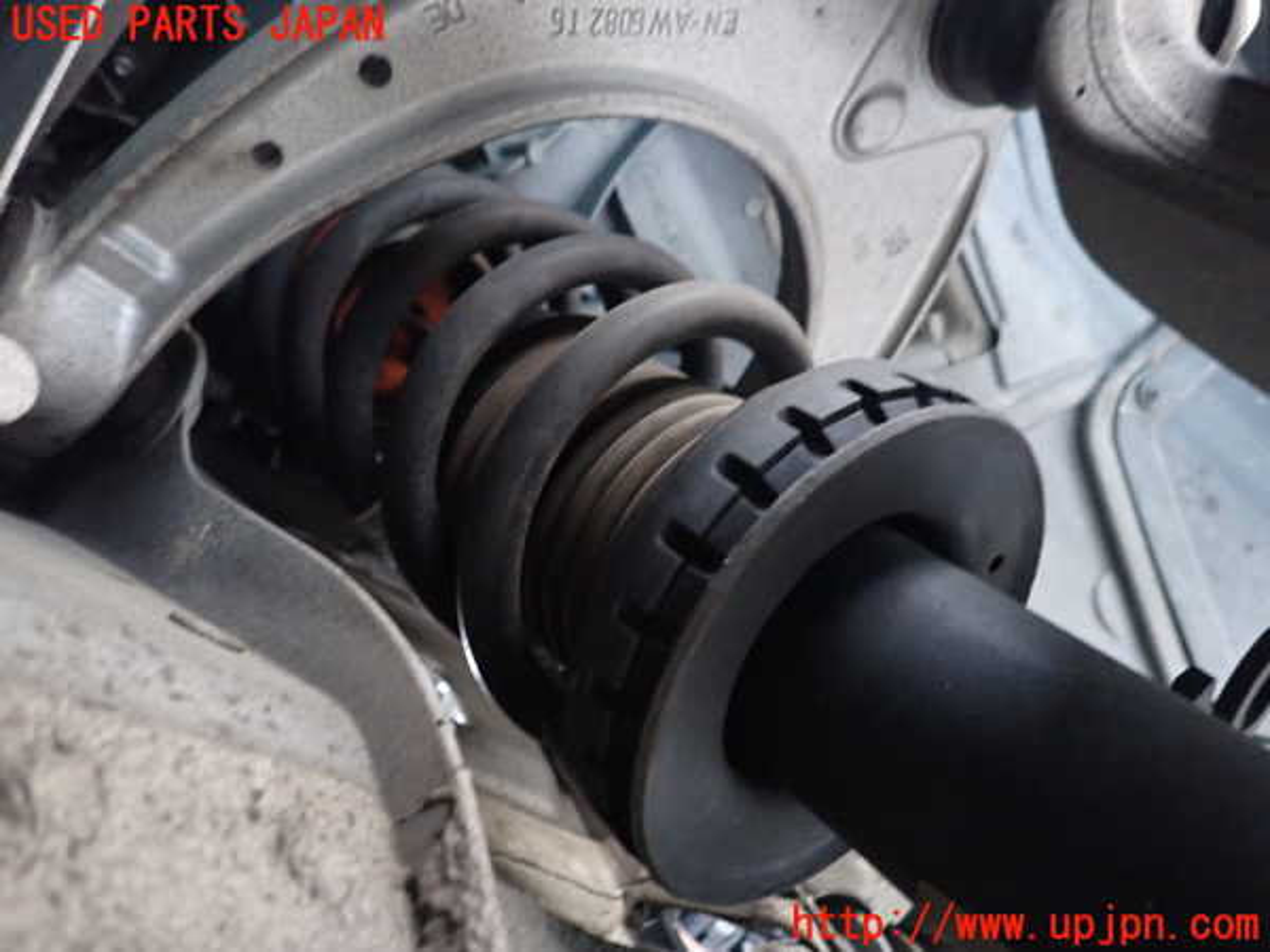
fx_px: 917
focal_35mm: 25
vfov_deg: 54.9
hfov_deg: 69.4
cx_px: 635
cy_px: 476
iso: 800
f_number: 2
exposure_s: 1/15
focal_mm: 4.5
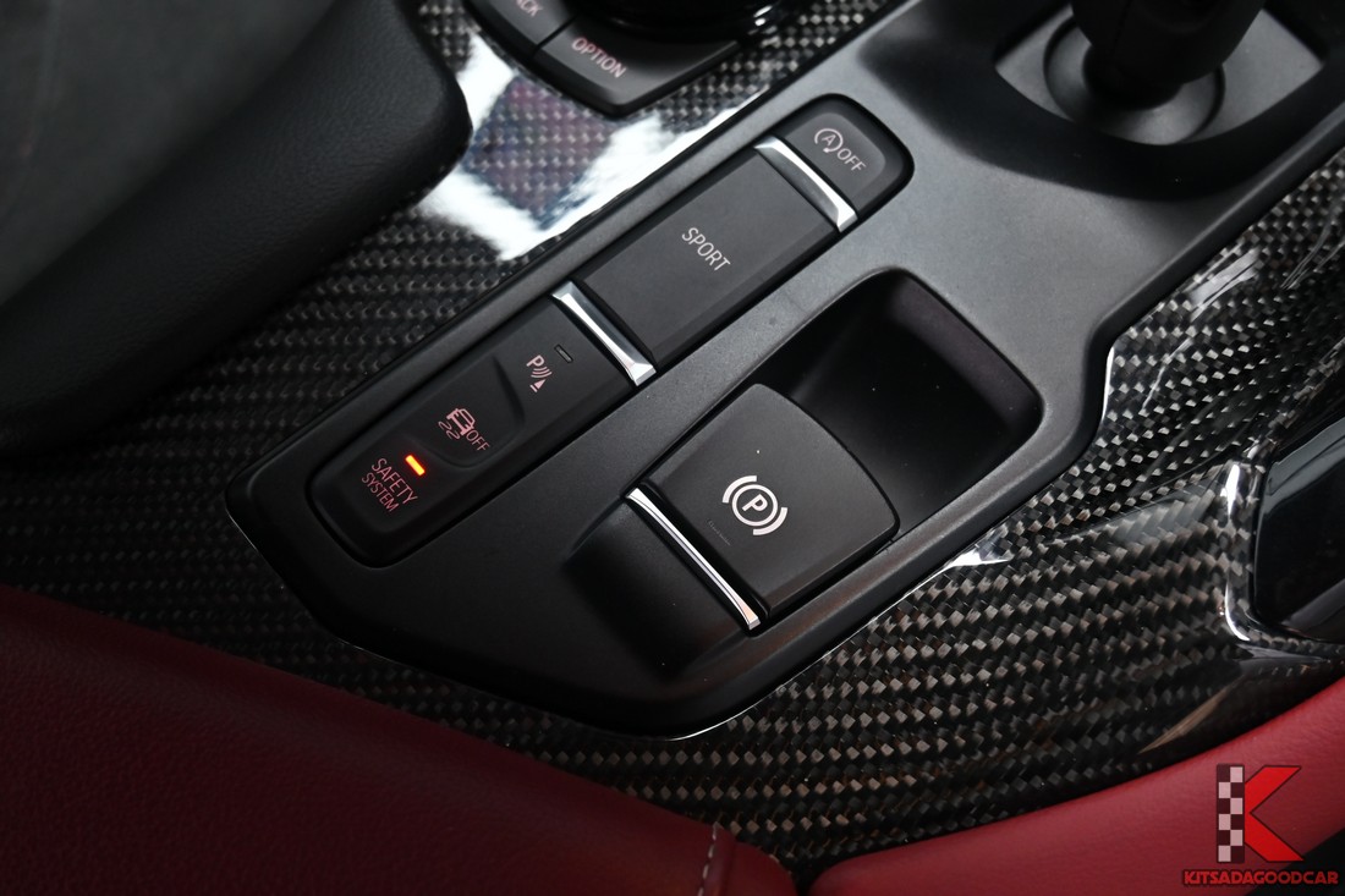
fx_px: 1681
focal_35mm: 45
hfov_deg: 43.6
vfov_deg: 29.9
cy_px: 448
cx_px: 672
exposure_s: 1/45
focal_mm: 30
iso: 800
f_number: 5.6
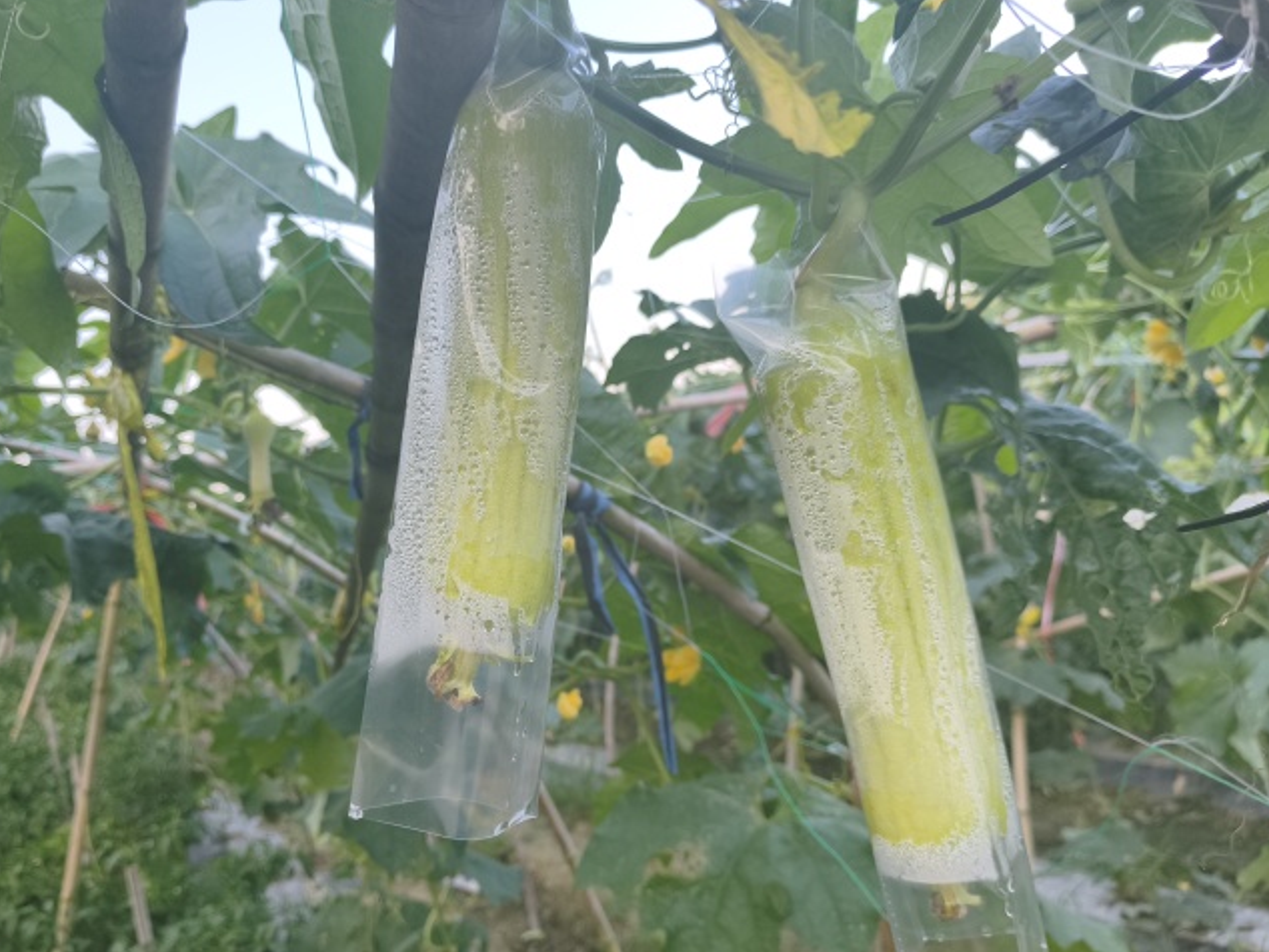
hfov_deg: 61.2
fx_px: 1064
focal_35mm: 29
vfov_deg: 48.2
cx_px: 522
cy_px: 498
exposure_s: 1/146
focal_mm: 5.56
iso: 50
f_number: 1.88
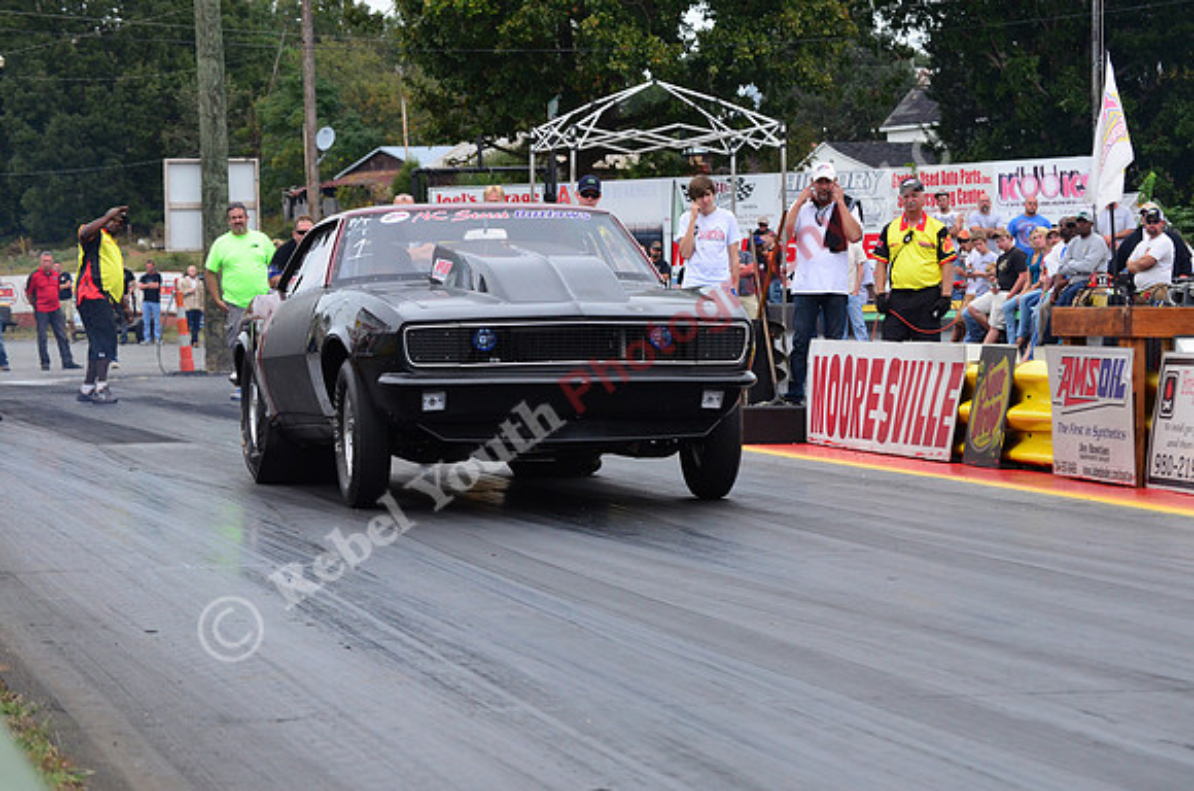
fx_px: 4468
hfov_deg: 15.2
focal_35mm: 135
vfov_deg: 10.1
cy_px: 396
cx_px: 597
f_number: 8
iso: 1000
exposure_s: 1/1000
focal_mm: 90
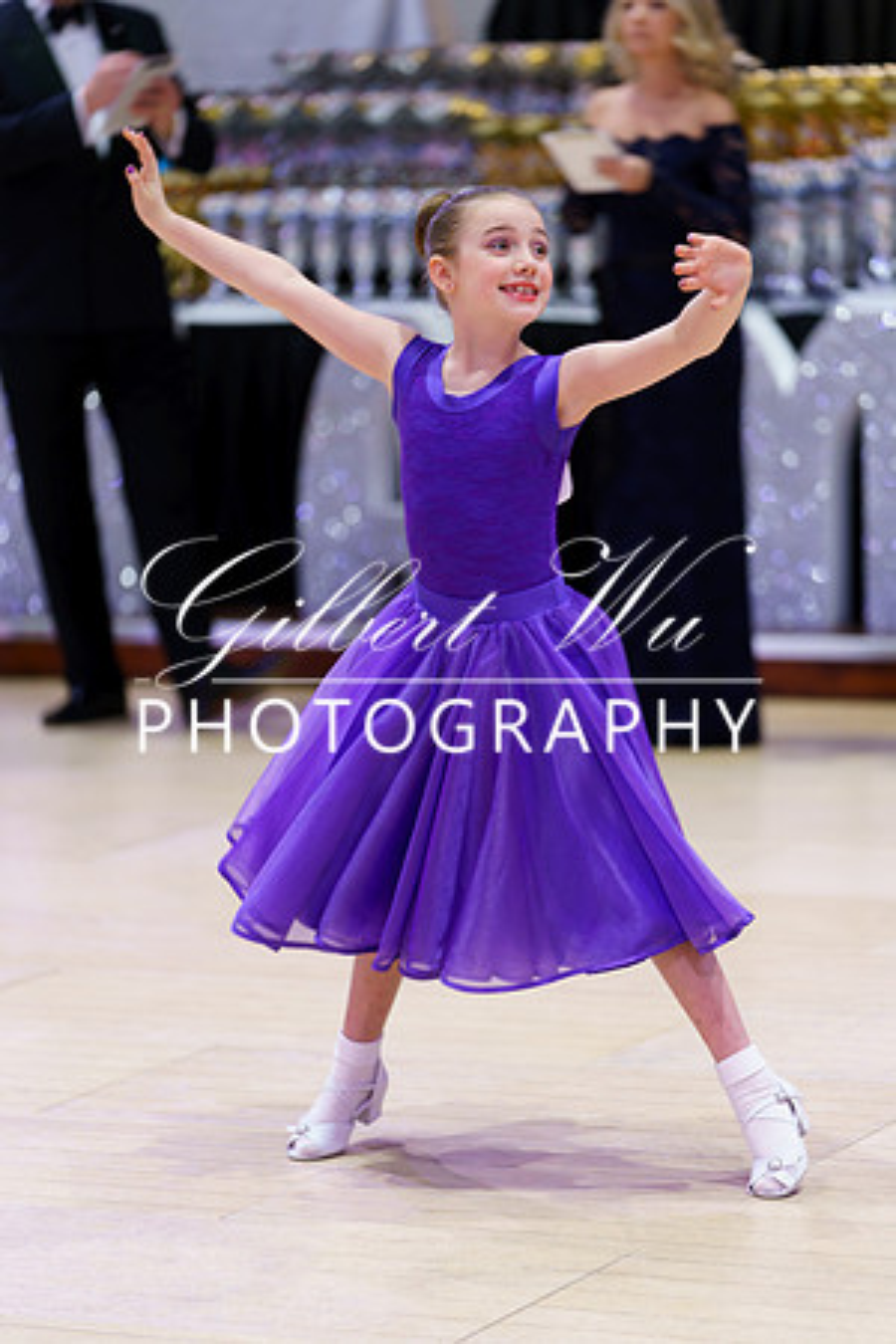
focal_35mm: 156
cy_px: 672
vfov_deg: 13.2
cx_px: 448
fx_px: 5824
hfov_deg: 8.8
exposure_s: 1/160
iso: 1000
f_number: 2.8
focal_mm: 156
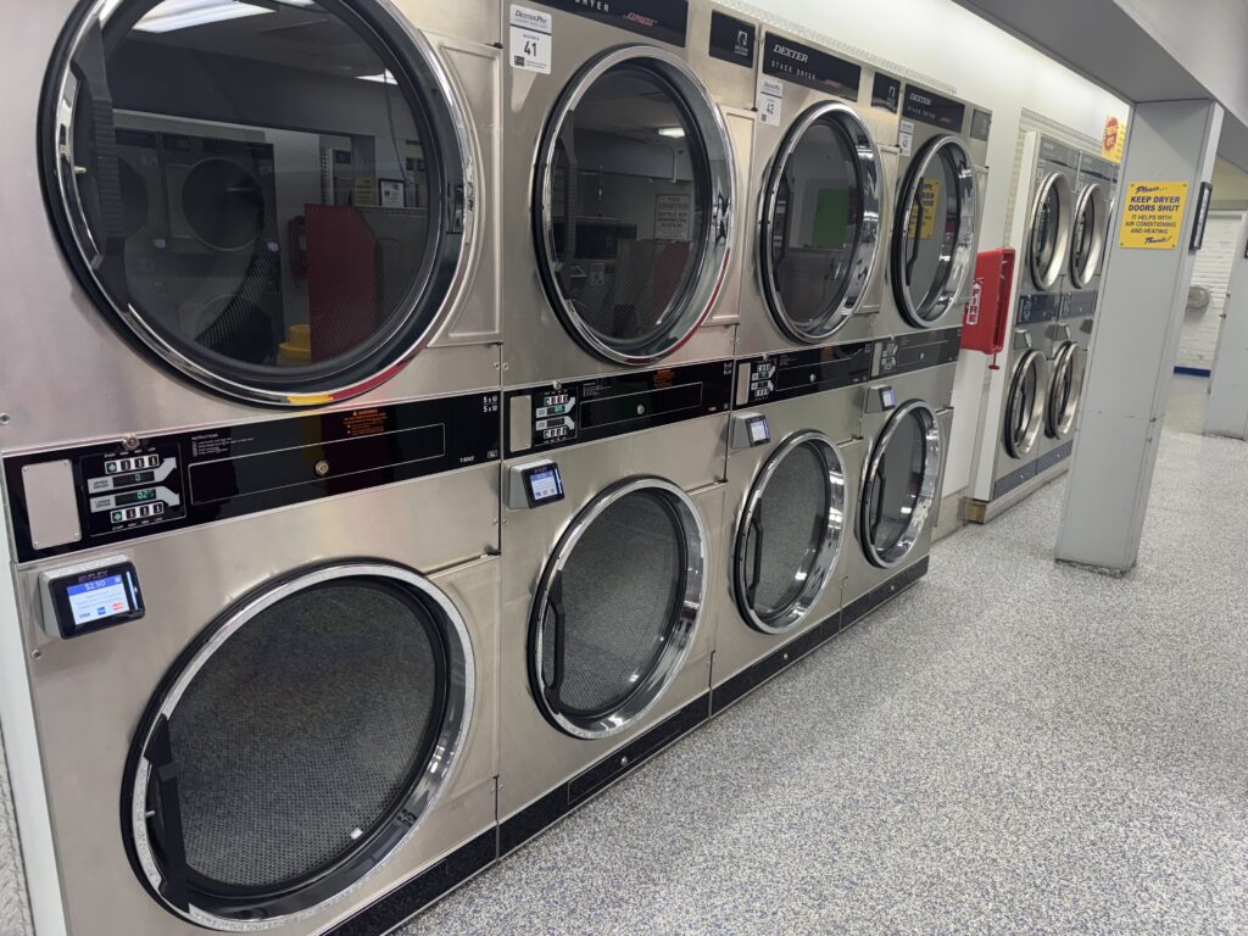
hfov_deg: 71.6
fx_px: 865
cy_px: 468
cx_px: 624
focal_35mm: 24
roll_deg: -2.2
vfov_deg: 56.8
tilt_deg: -15.3
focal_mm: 6.76
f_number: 1.78
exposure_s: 1/120
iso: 200
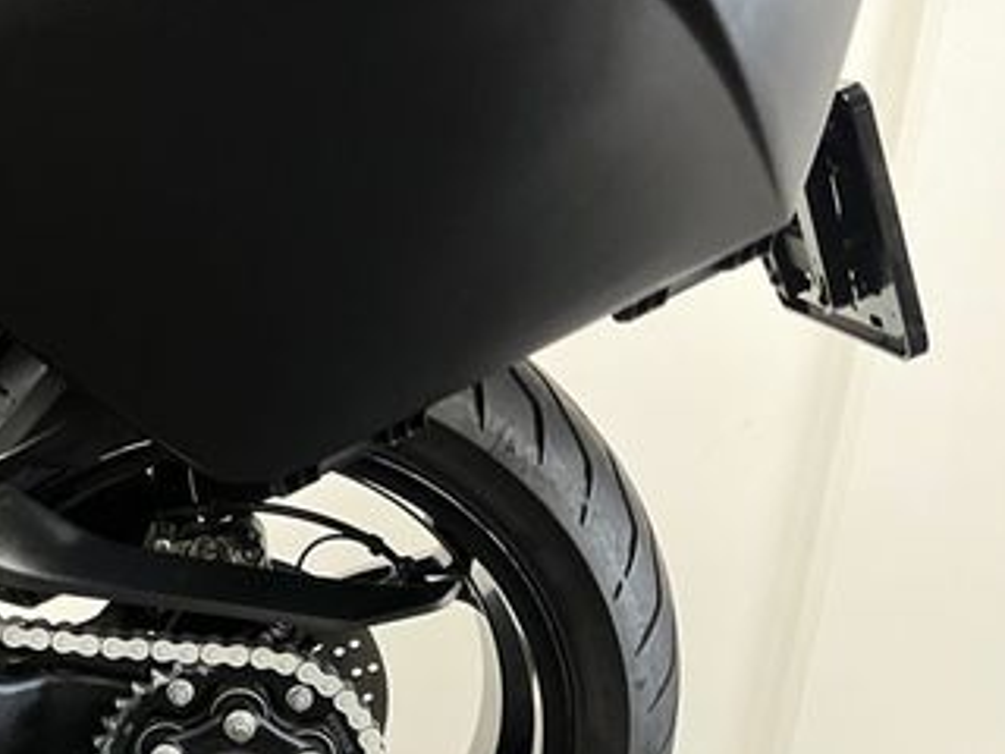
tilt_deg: -16.4
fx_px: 1510
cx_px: 141
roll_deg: -3.8
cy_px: 741
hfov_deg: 35.1
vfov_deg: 26.6
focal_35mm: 52
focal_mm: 5.1
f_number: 1.6
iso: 400
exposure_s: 1/33
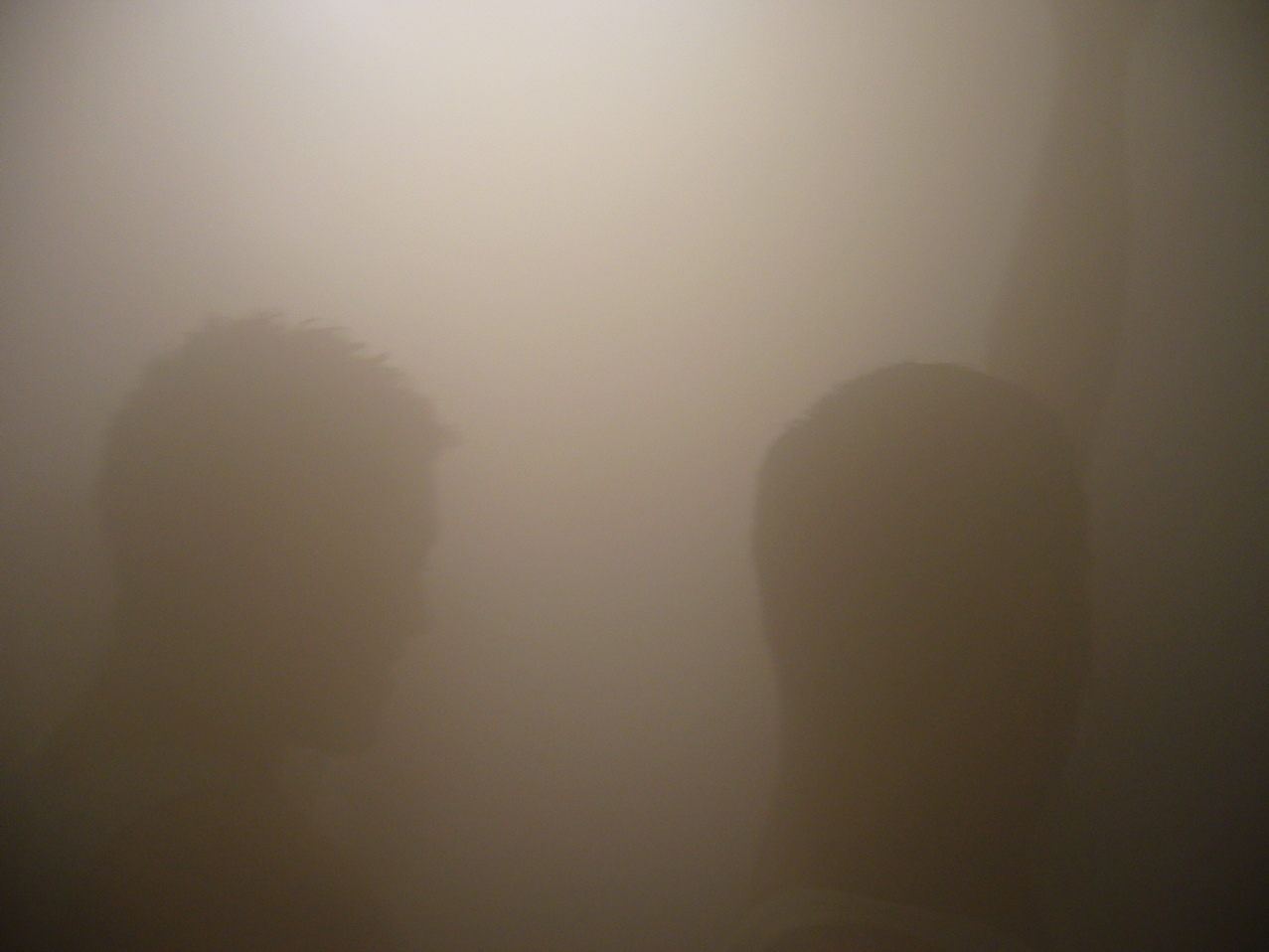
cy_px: 476
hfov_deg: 52.6
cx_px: 634
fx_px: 1283
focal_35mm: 35
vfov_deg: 40.7
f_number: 2.8
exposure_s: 1/25
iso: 80
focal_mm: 5.8
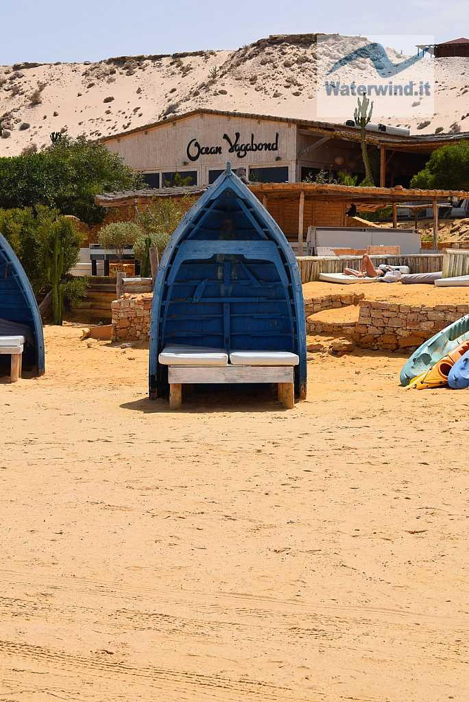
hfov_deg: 16.6
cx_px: 234
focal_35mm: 82
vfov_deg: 24.6
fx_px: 1610
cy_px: 351
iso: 200
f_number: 11
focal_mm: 55
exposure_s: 1/500
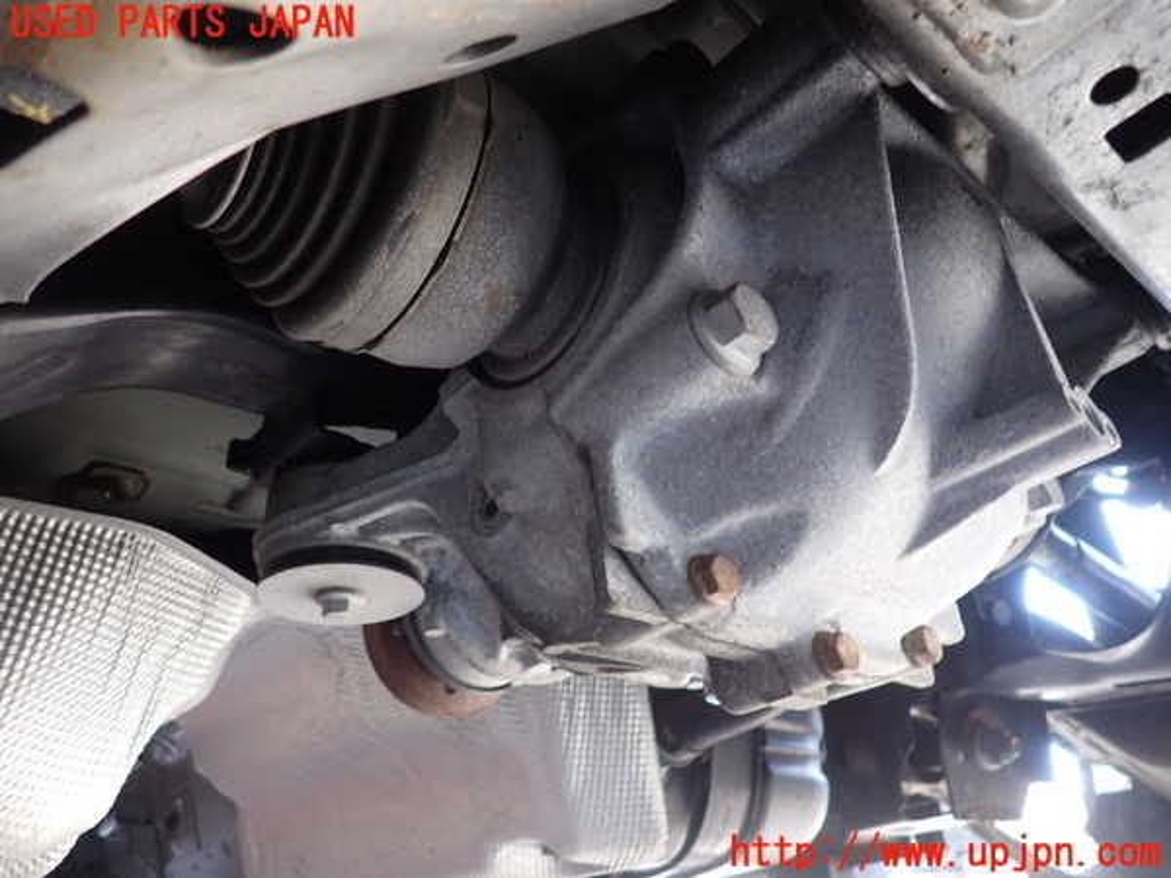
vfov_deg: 54.9
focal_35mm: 25
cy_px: 439
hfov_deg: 69.4
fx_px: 846
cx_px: 586
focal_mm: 4.5
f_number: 2
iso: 200
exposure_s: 1/60
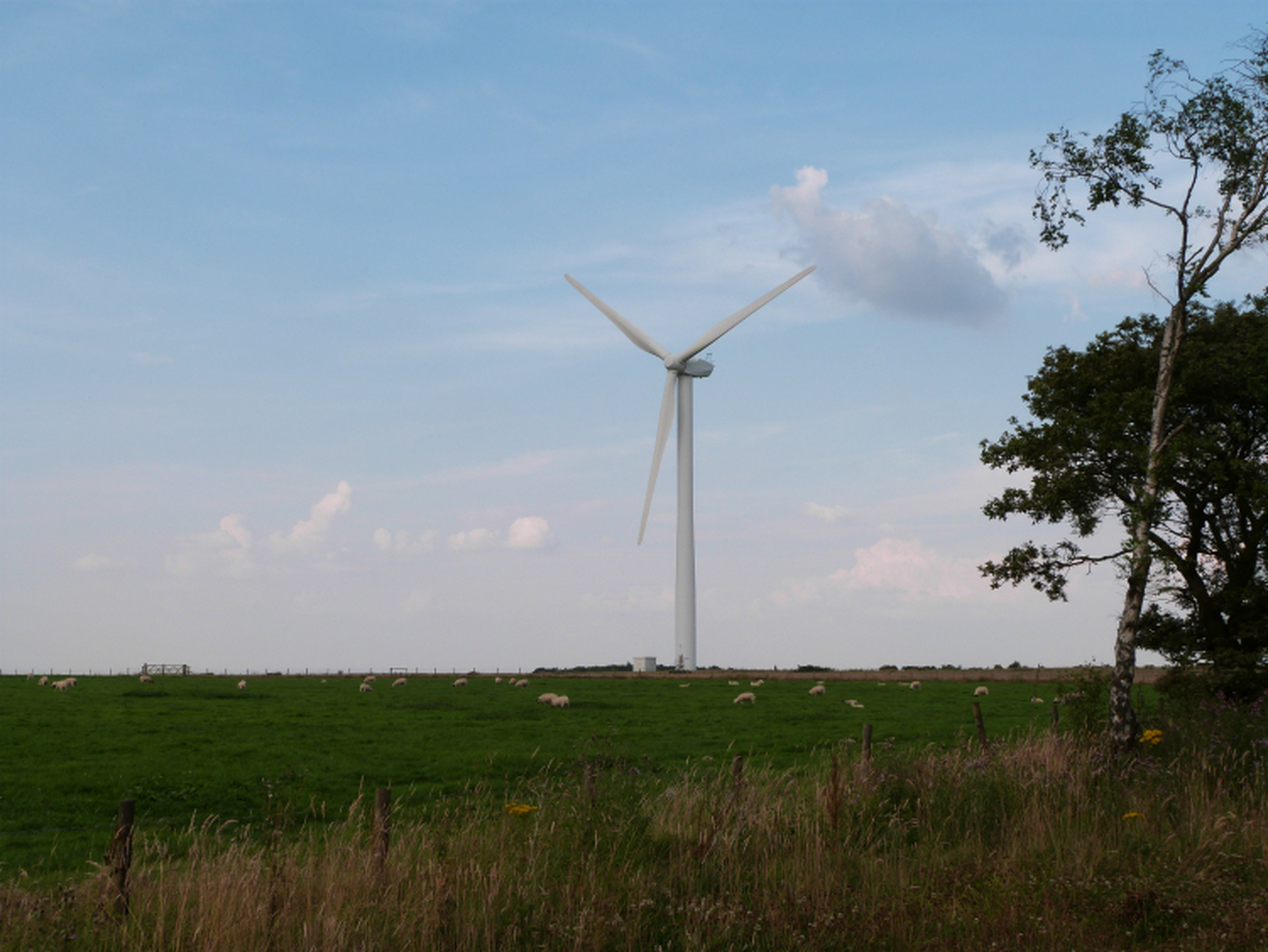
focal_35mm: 44
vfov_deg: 32.9
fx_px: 1612
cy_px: 476
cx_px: 634
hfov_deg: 42.9
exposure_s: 1/250
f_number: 5.6
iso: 100
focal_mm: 7.9
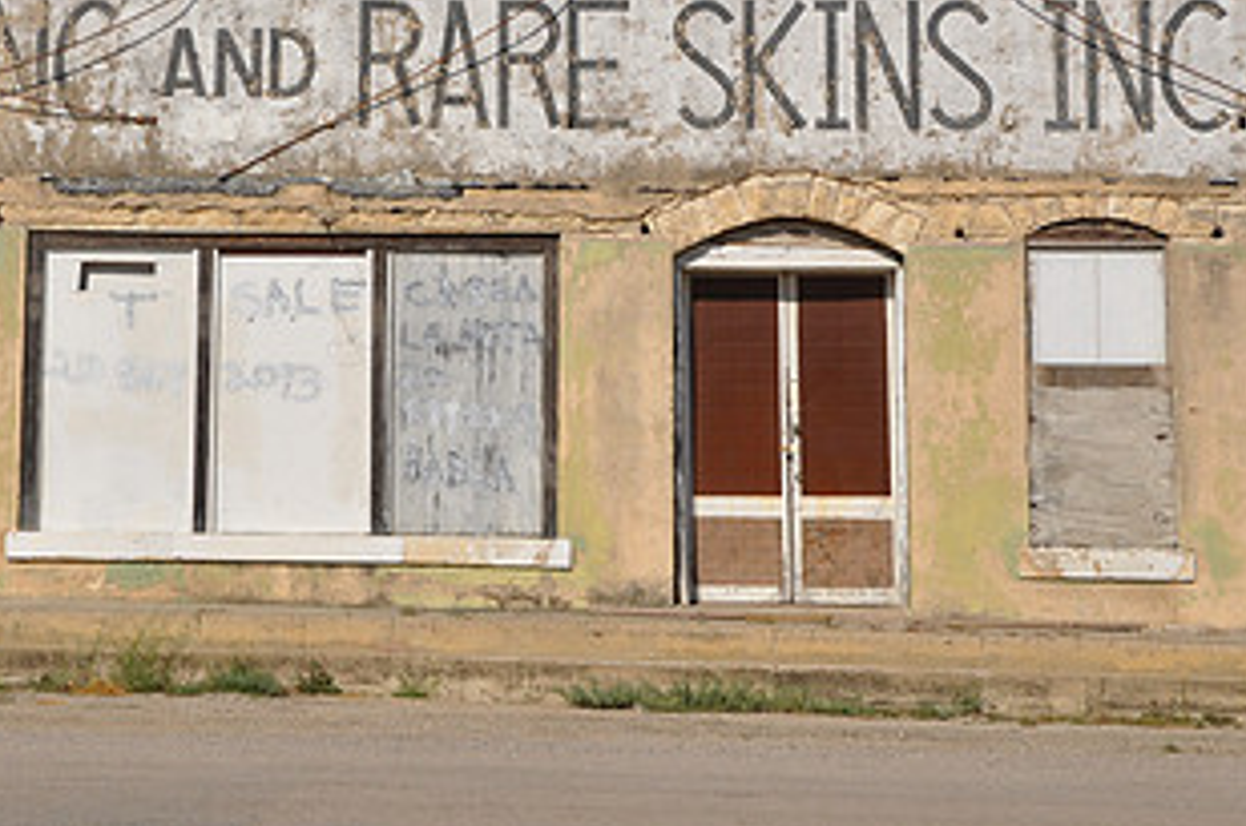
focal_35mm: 90
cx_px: 399
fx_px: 3110
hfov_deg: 22.5
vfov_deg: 15.0
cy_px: 115
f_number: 9
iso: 200
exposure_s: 1/320
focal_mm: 32
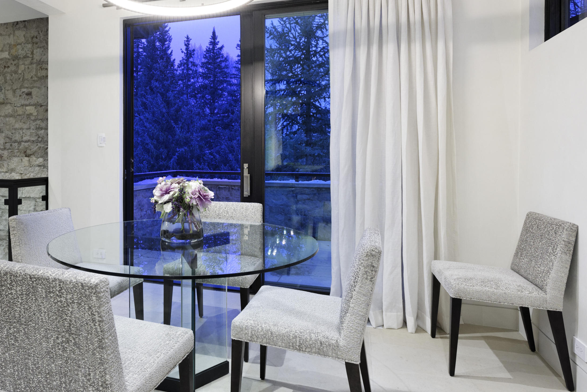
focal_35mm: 26
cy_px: 170
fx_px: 424
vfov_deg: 49.4
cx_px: 199
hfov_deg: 67.6
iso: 1250
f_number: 7.1
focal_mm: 19
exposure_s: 1/15
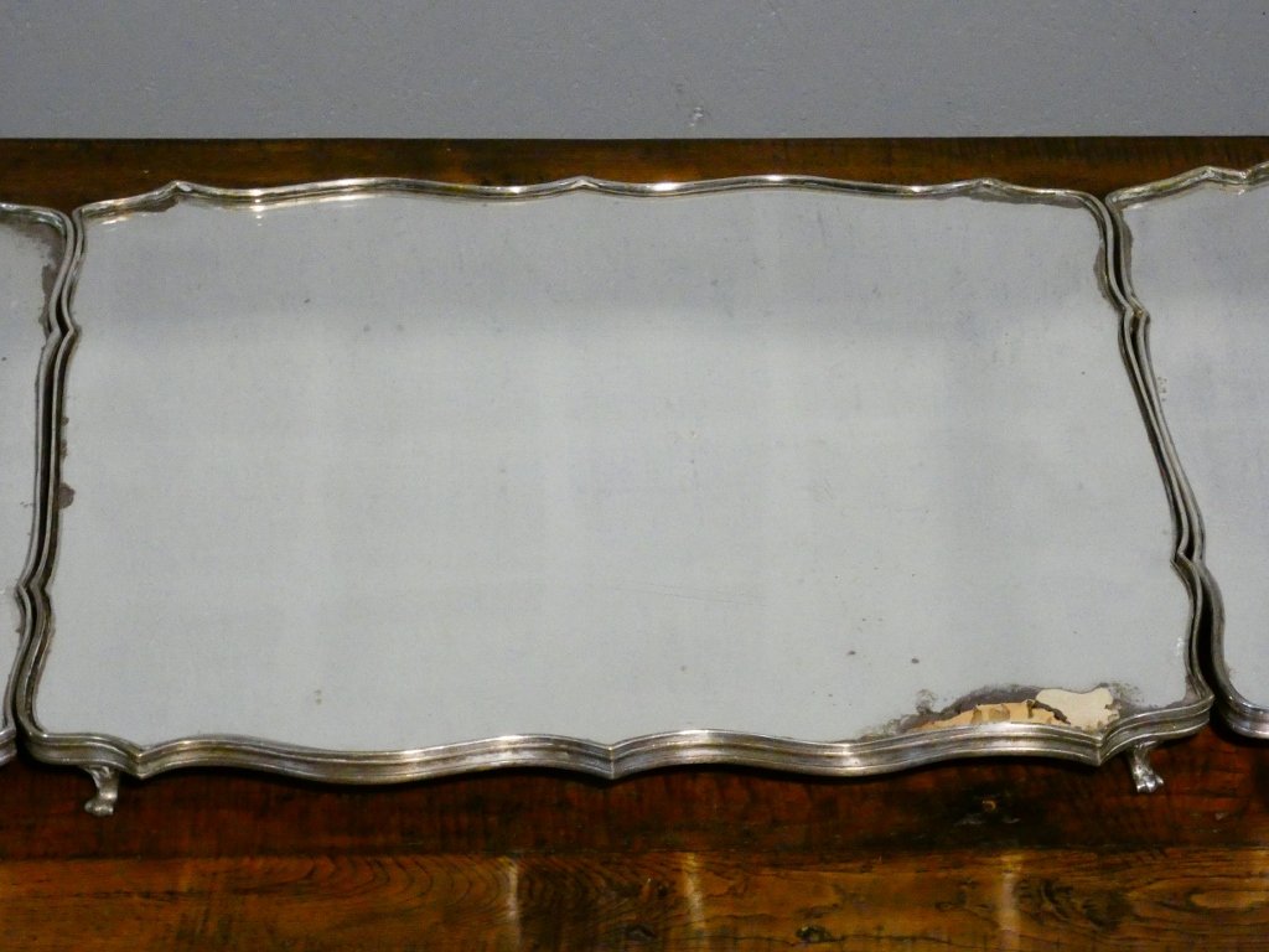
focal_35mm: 122
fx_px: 4472
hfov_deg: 16.1
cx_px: 634
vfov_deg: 12.1
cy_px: 476
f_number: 5.1
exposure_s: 1/200
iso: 1600
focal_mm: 21.9
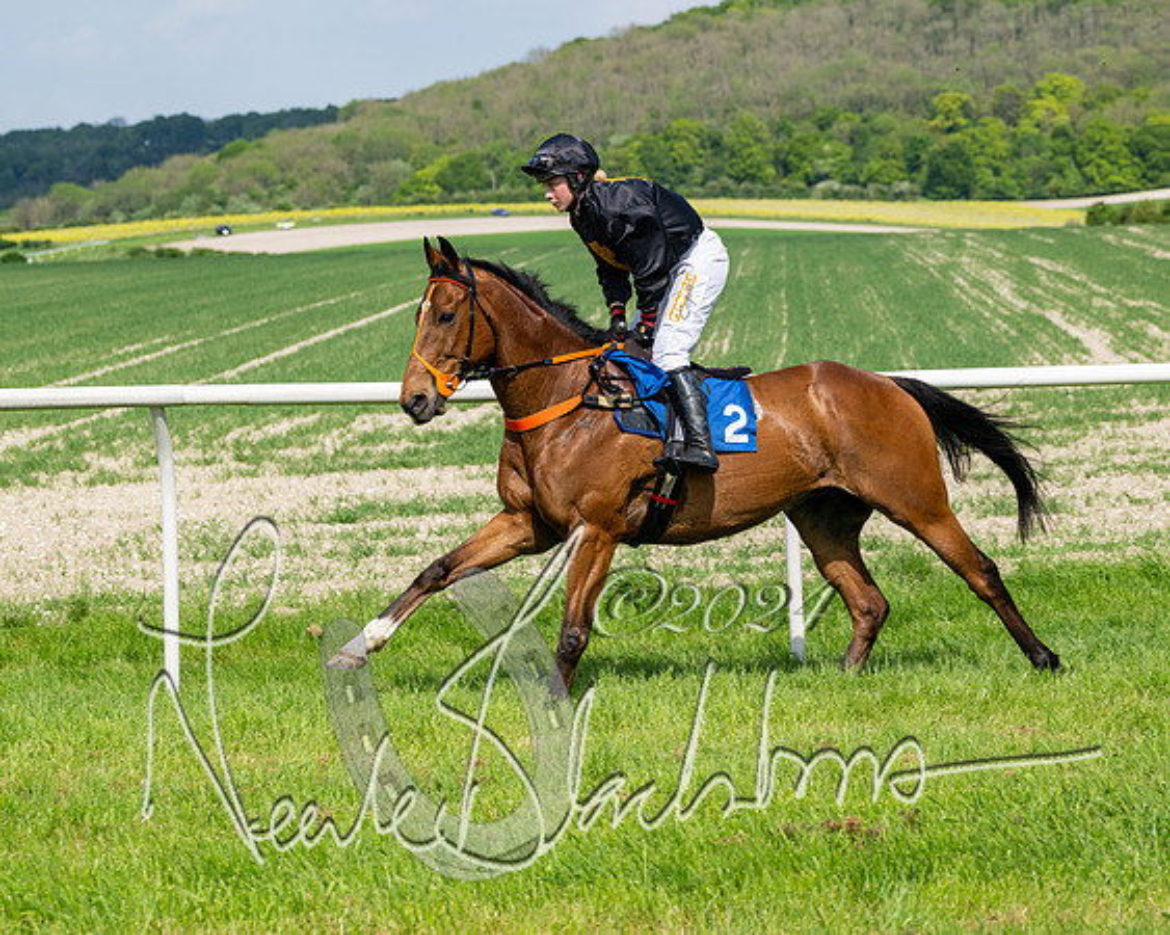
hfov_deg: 16.4
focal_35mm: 117
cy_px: 468
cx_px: 585
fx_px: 4056
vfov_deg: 13.2
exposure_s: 1/1600
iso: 200
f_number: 5.6
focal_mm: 104
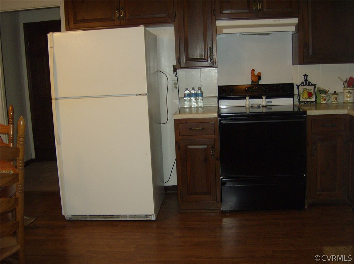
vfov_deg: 39.5
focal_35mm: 36
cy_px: 132
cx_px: 177
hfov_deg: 51.5
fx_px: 367
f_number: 2.8
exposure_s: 1/60
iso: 200
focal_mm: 6
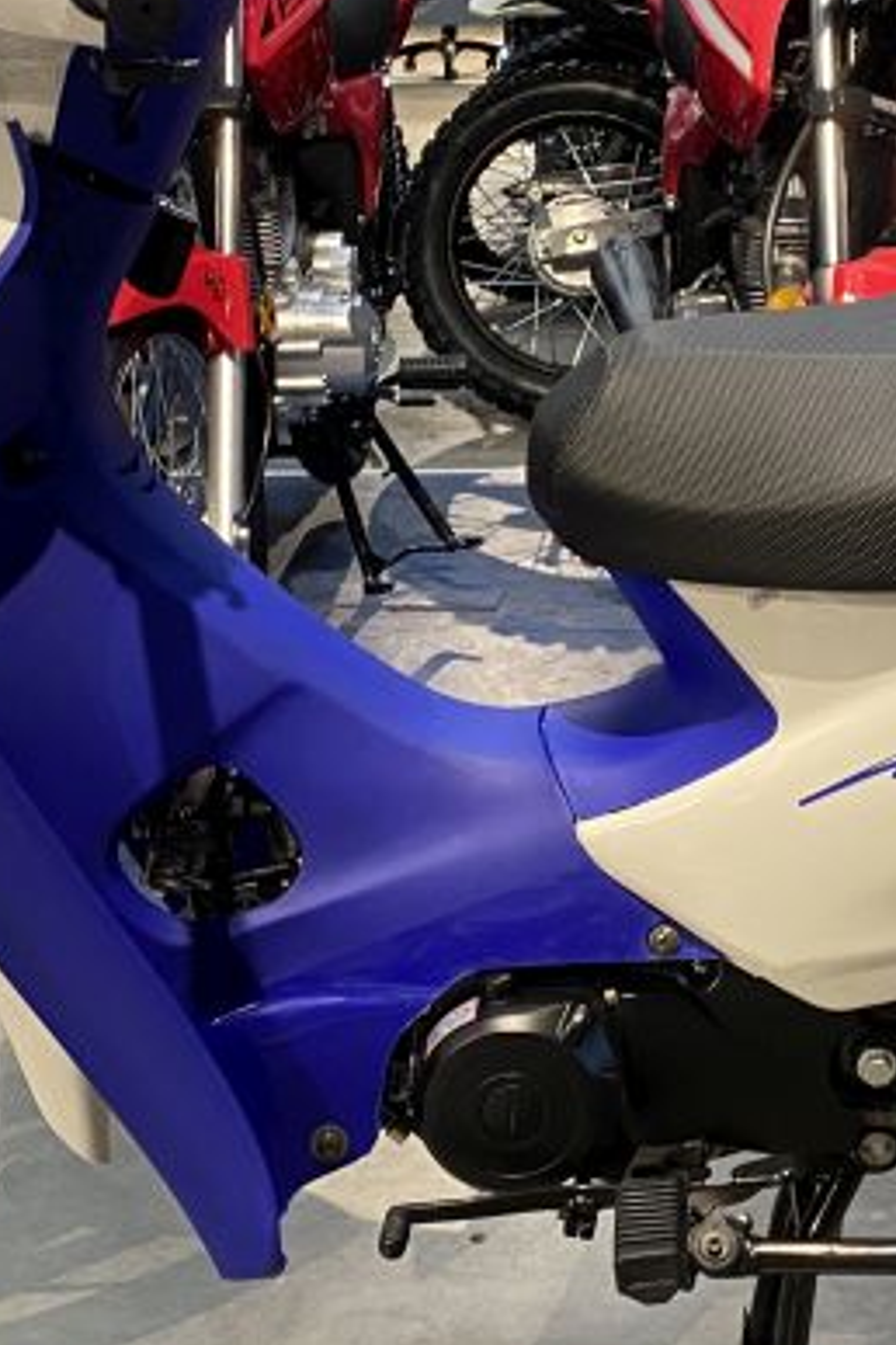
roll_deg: +1.2
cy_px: 603
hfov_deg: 18.3
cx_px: 629
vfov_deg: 27.3
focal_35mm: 74
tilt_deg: -15.8
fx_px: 2762
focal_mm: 4.25
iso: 160
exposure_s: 1/50
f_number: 1.8
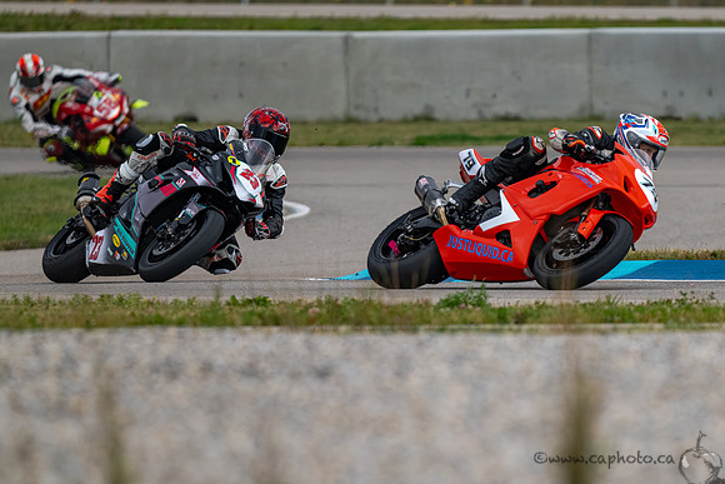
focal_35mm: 874
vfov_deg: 1.6
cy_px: 353
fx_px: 17608
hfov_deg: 2.4
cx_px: 495
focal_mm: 600
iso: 720
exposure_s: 1/1250
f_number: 6.3
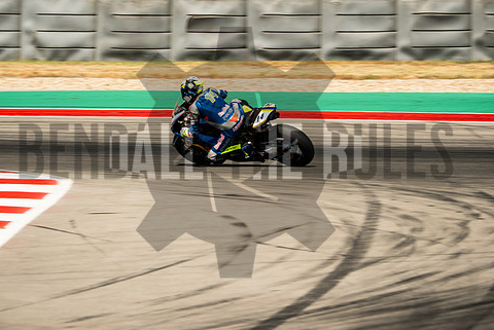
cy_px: 153
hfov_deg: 4.1
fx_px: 6963
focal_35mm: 507
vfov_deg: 2.7
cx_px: 236
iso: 160
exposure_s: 1/160
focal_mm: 280
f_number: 8
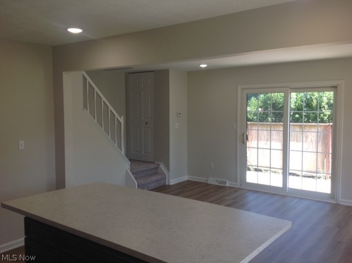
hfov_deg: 52.7
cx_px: 176
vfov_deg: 40.6
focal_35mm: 35
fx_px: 355
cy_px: 132
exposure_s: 1/120
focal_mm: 4.28
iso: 50
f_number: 2.4
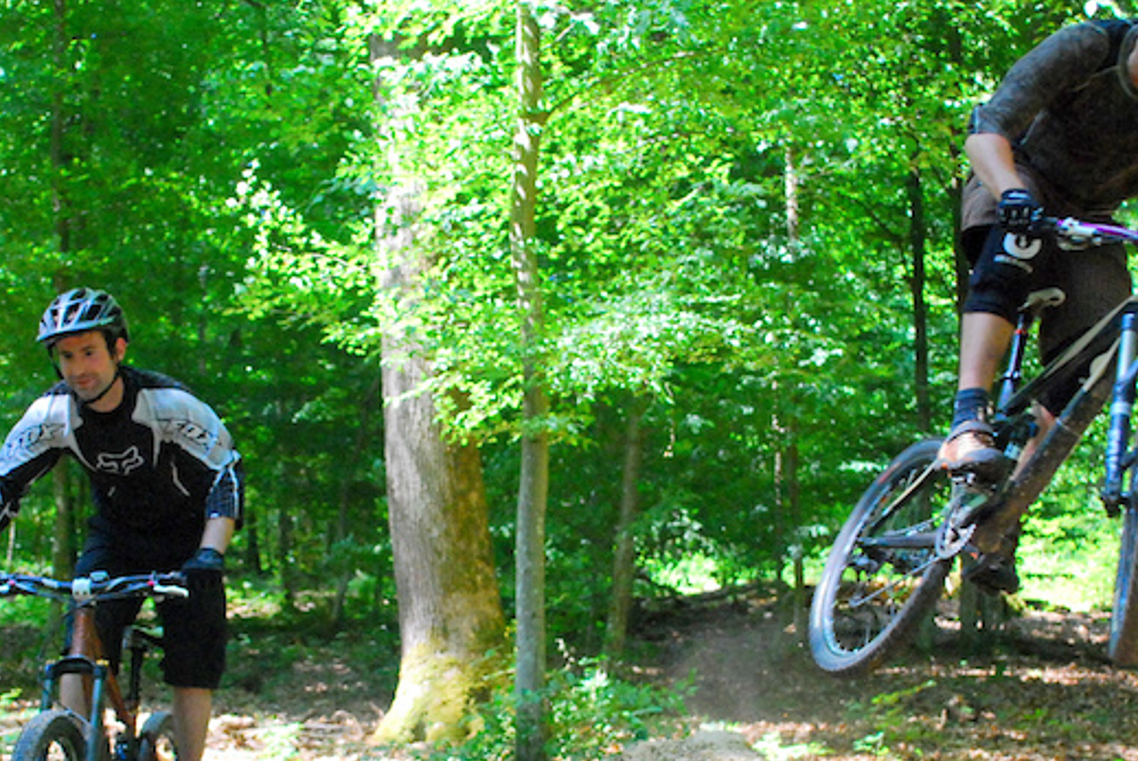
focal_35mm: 71
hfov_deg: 28.4
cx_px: 511
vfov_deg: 19.1
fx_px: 2246
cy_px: 563
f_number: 4.2
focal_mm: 24
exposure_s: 1/400
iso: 1250
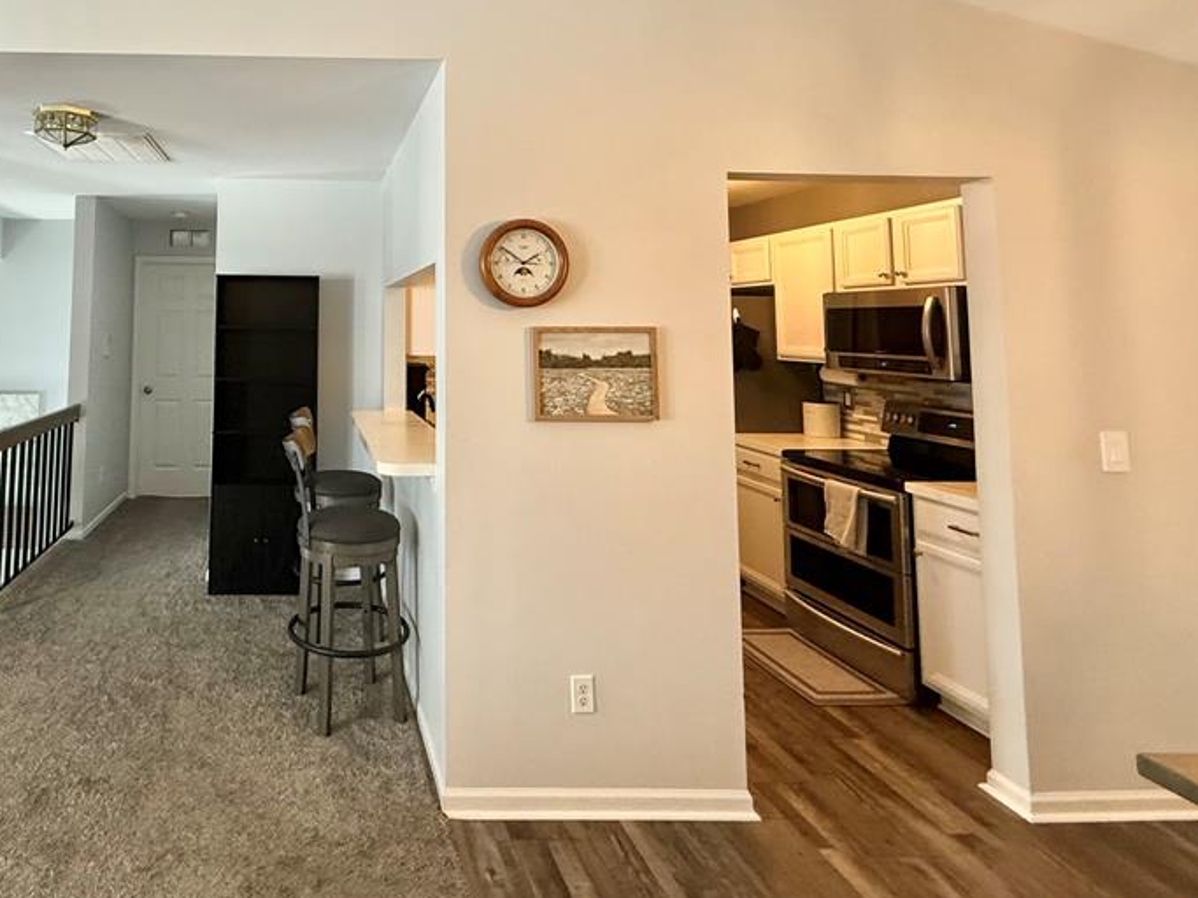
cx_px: 324
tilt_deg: +3.3
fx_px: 727
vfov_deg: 61.4
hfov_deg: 74.3
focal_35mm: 21
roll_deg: -0.2
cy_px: 277
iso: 320
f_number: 2.2
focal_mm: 2.22
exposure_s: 1/60
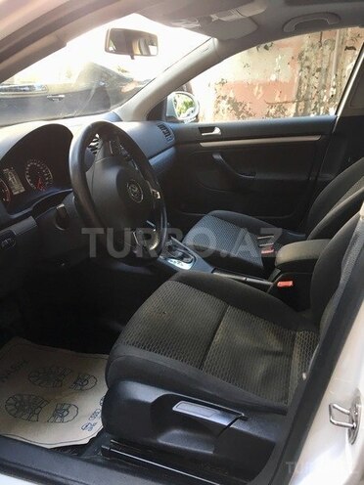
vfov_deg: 61.7
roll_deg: +0.4
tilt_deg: -22.5
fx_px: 407
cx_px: 182
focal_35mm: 29
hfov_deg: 48.2
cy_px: 242
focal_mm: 4.15
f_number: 2.2
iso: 40
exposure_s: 1/33
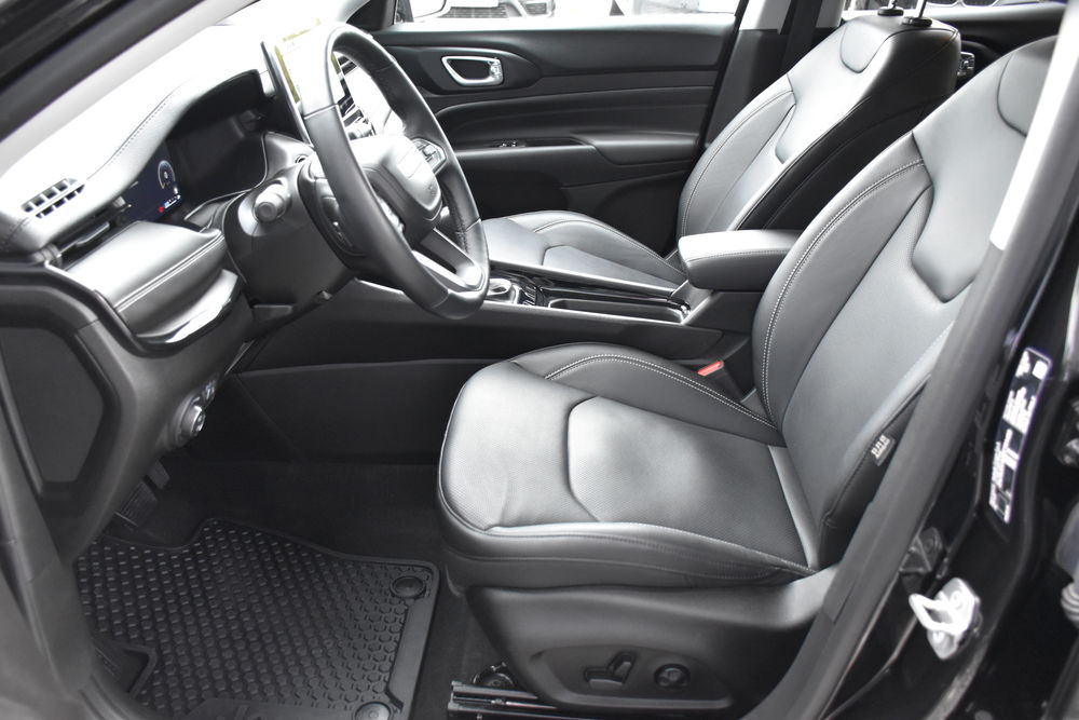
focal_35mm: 30
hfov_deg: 61.9
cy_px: 360
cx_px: 540
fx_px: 899
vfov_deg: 43.6
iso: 2500
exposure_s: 1/60
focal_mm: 20
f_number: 3.5
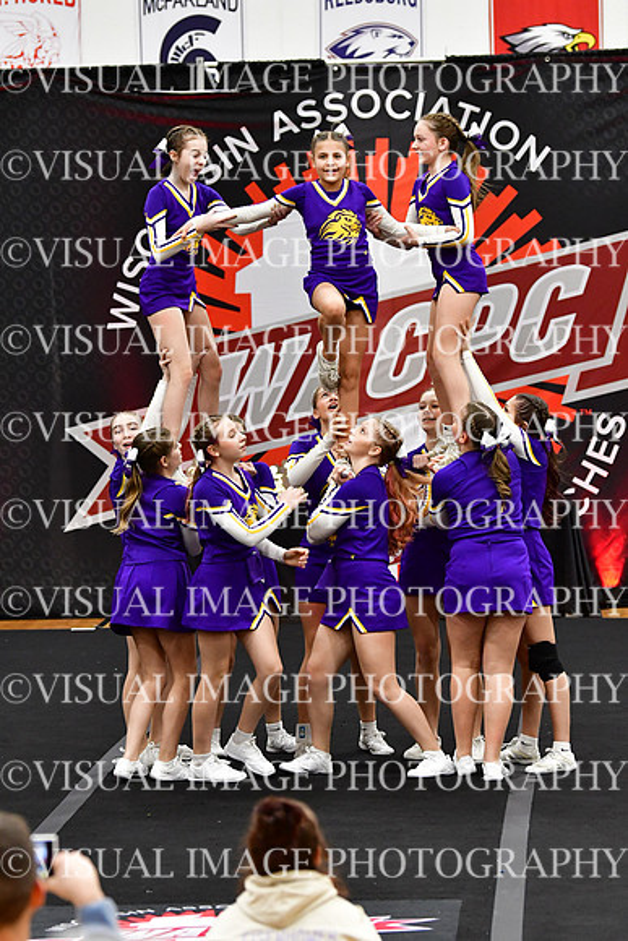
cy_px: 470
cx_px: 314
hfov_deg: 9.0
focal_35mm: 153
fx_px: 4001
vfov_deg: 13.4
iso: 5000
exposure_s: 1/500
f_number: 3.5
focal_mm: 102
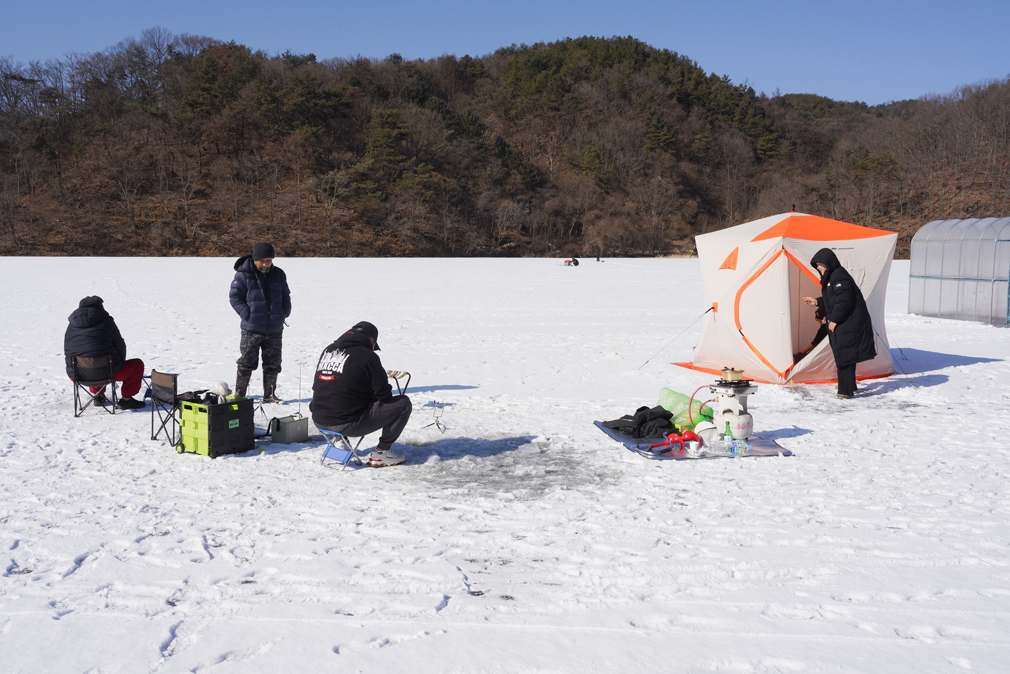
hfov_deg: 57.2
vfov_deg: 40.0
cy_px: 337
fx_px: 926
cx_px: 505
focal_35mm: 33
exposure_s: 1/100
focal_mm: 33
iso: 100
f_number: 20
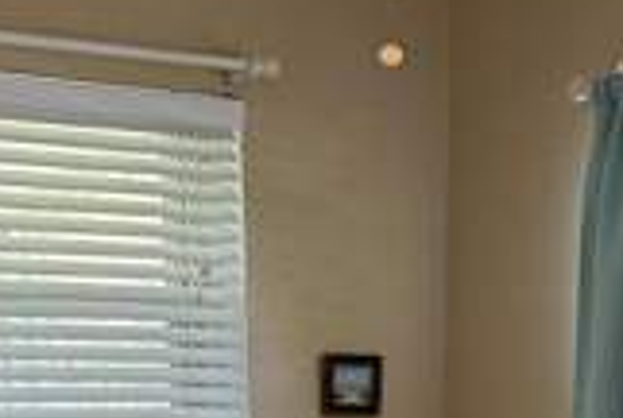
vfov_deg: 12.1
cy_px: 875
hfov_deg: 20.4
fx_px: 1716
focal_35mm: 99
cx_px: 449
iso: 250
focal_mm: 6.86
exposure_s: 1/60
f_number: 1.78
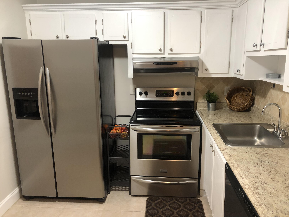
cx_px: 144
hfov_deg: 63.4
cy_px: 108
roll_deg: +0.8
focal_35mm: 28
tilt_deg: -11.5
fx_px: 234
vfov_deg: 49.7
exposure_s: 1/15
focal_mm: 4
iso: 40
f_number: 1.8
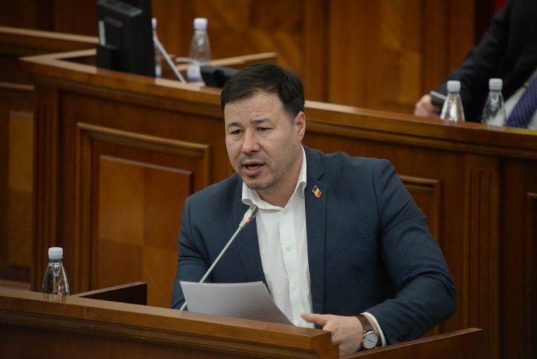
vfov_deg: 3.7
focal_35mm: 370
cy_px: 180
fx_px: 5522
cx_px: 268
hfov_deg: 5.6
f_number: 7.1
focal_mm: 370
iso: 6400
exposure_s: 1/250
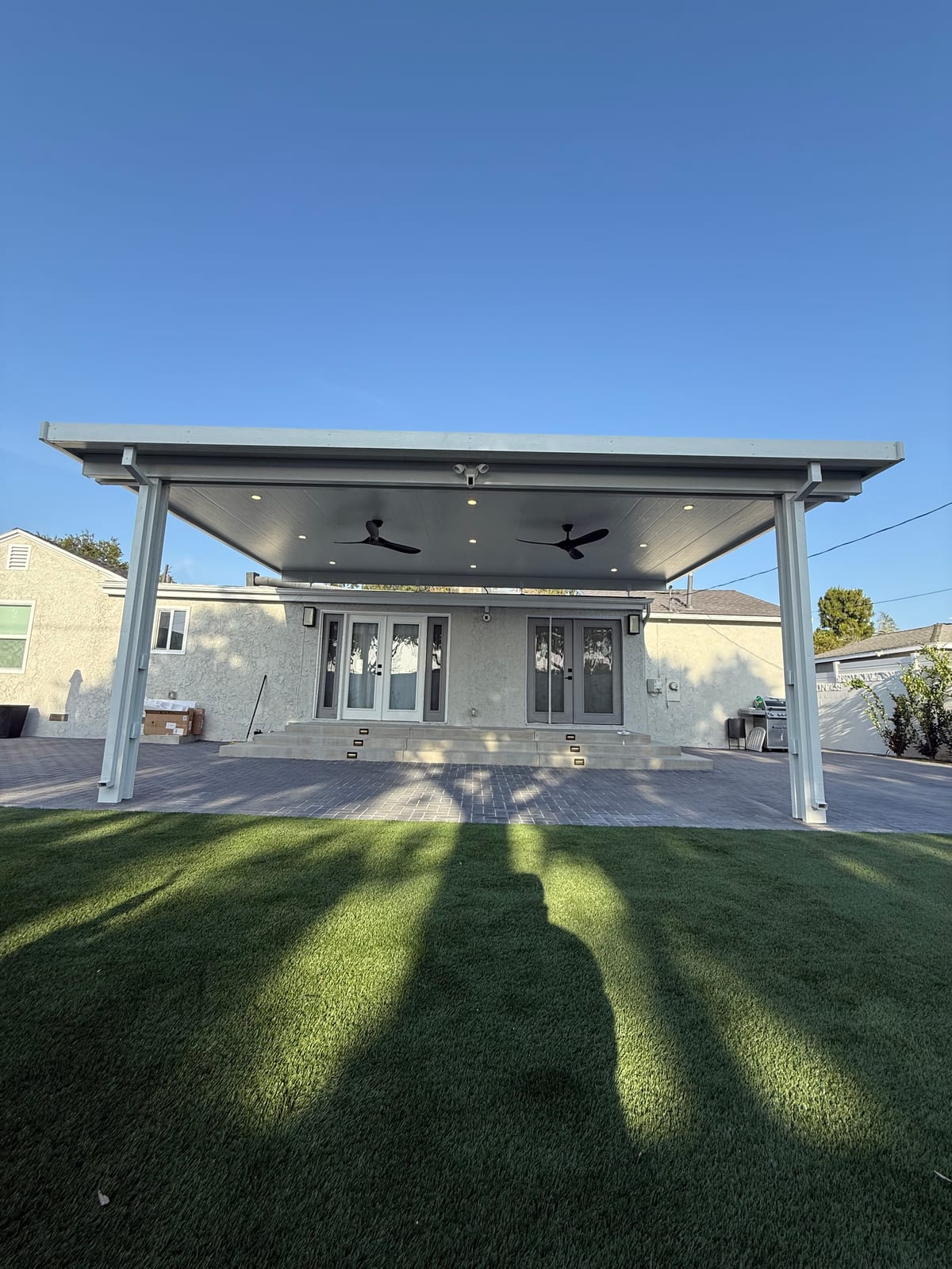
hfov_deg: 85.7
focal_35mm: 14
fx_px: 513
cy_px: 634
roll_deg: -3.1
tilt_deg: +9.2
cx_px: 476
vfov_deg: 102.1
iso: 64
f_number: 2.2
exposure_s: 1/799
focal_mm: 2.22
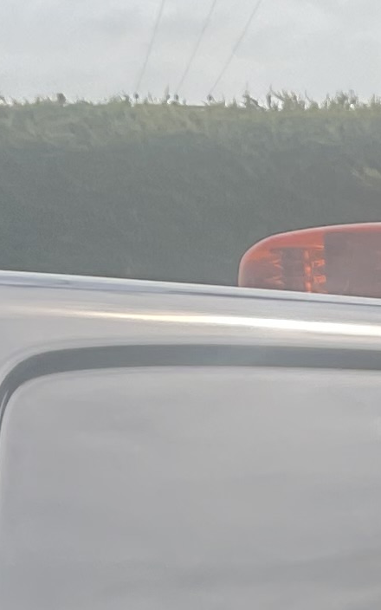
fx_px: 2924
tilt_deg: -12.0
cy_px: 1088
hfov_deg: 7.3
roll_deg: +1.2
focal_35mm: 176
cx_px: 647
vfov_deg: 11.1
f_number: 1.8
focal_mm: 3
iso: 16
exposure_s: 1/1250
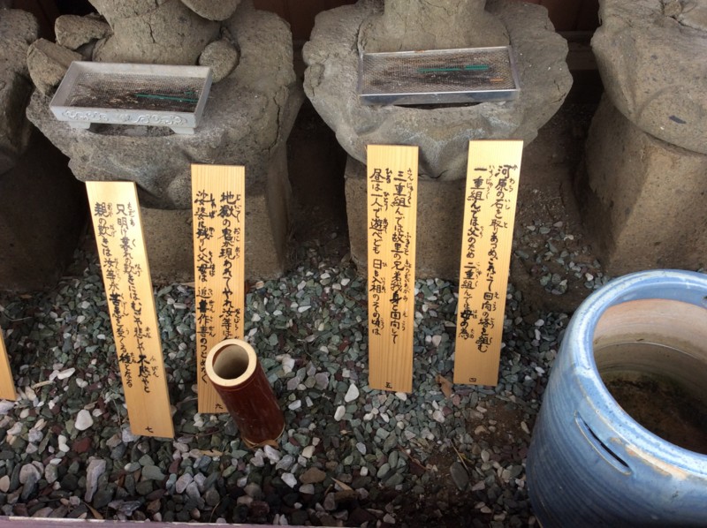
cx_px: 354
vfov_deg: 44.1
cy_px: 264
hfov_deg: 56.9
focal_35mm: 32
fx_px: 653
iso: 40
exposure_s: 1/120
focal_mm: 3.3
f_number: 2.4
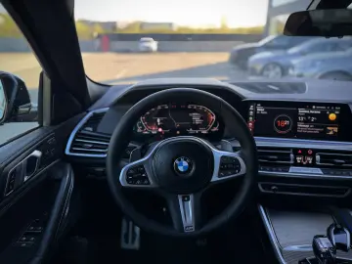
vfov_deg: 56.8
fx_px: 244
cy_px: 132
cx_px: 176
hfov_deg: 71.6
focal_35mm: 24
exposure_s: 1/138
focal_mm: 6.76
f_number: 1.78
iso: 50
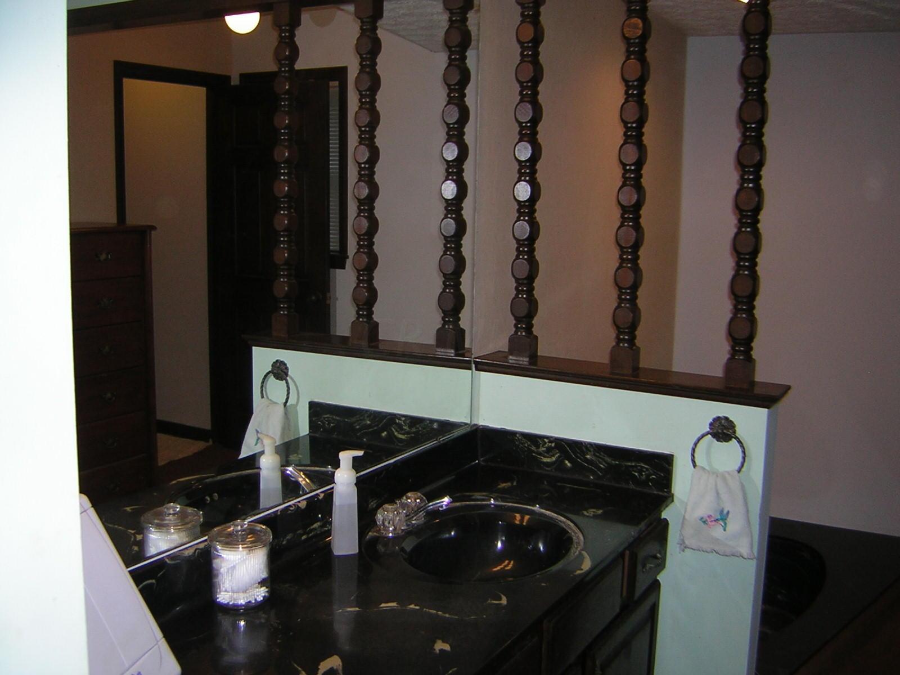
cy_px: 338
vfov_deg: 39.7
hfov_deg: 51.4
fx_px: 936
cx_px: 450
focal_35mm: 36
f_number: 2.6
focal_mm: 4.7
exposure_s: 1/60.1
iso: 50
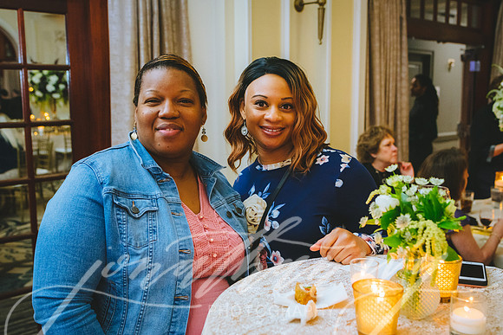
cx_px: 271
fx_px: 526
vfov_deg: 35.4
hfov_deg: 51.0
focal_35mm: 38
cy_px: 168
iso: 3200
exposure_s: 1/125
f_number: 4
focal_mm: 35
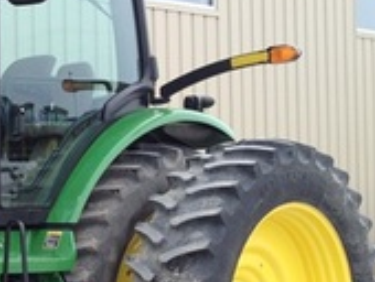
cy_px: 205
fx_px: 1215
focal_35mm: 112
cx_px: -183
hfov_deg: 16.1
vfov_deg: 13.2
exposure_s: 1/613
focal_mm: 4.28
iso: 50
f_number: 2.4
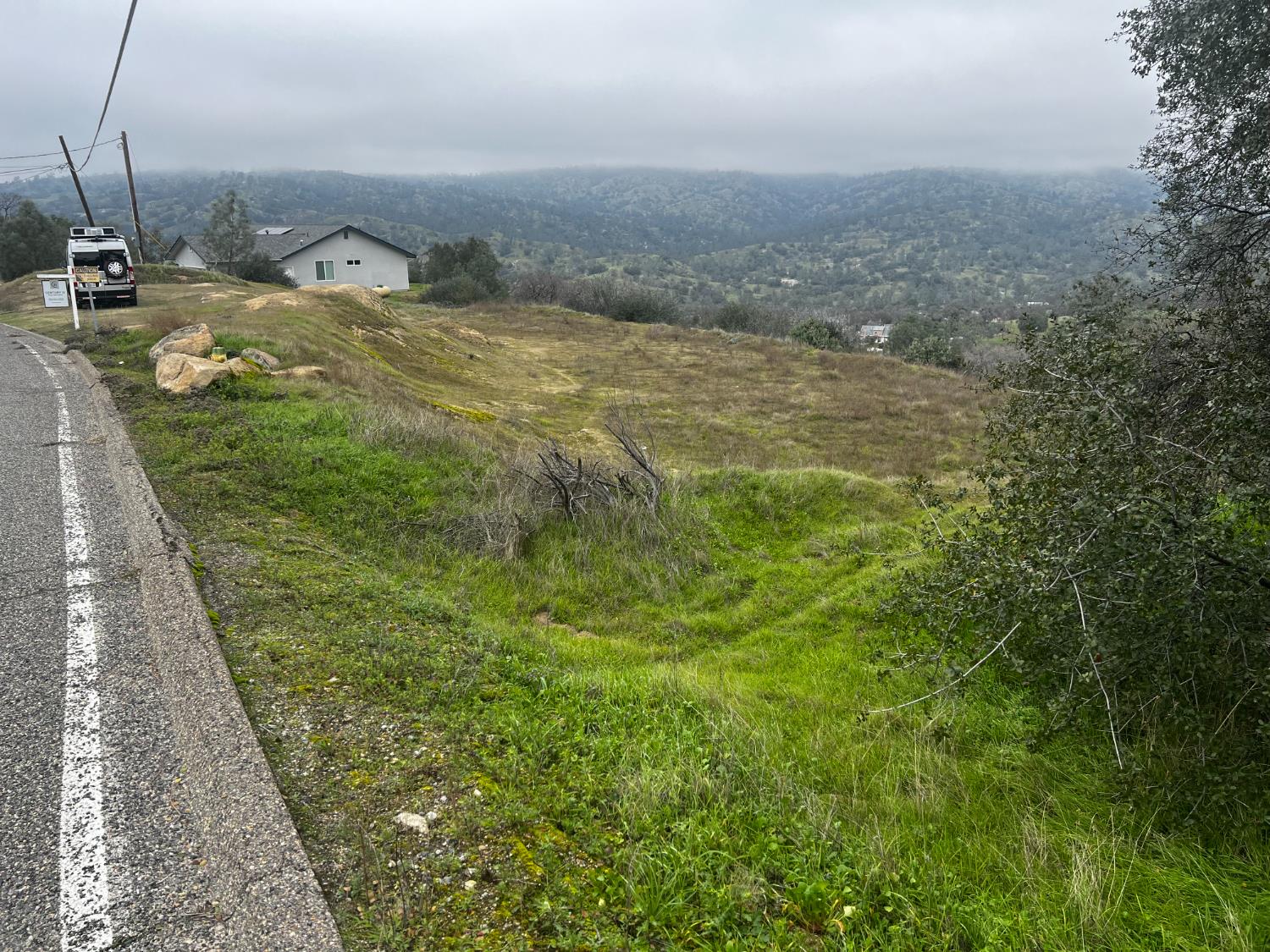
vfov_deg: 53.1
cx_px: 635
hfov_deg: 67.3
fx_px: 954
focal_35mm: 26
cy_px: 476
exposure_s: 1/932
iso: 50
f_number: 1.5
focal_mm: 5.7
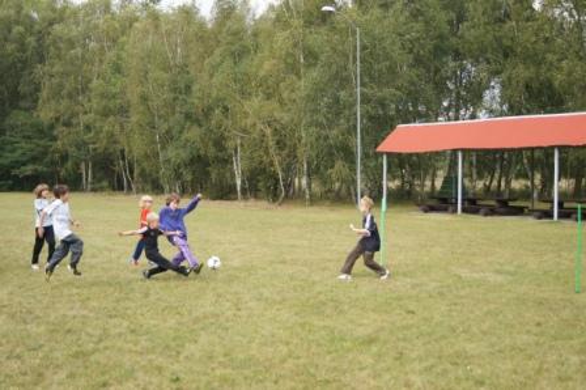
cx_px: 293
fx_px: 854
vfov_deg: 25.7
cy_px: 195
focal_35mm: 52
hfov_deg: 37.9
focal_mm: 35
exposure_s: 1/2000
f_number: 5
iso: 800
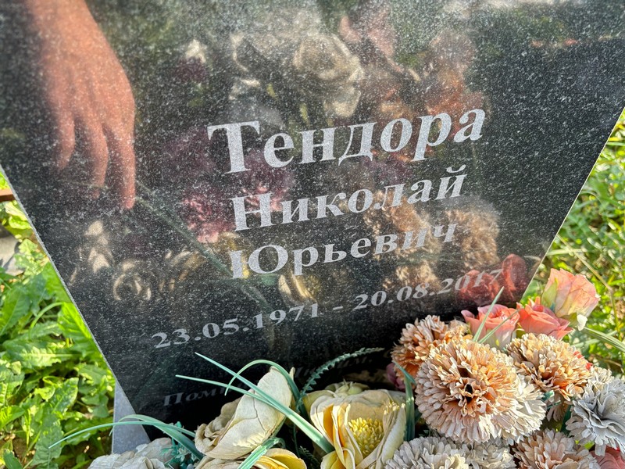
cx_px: 312
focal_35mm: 26
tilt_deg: -45.7
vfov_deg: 53.1
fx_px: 469
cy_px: 234
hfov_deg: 67.3
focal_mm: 5.96
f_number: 1.6
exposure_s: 1/249
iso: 50
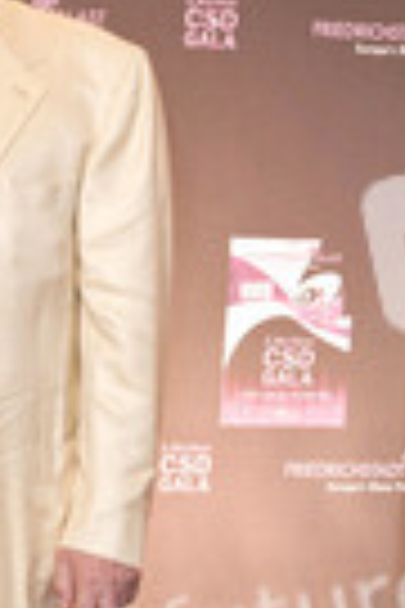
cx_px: -173
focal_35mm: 113
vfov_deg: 18.0
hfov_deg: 11.7
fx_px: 1907
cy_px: 450
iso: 1600
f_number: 4
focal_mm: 38
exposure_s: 1/100
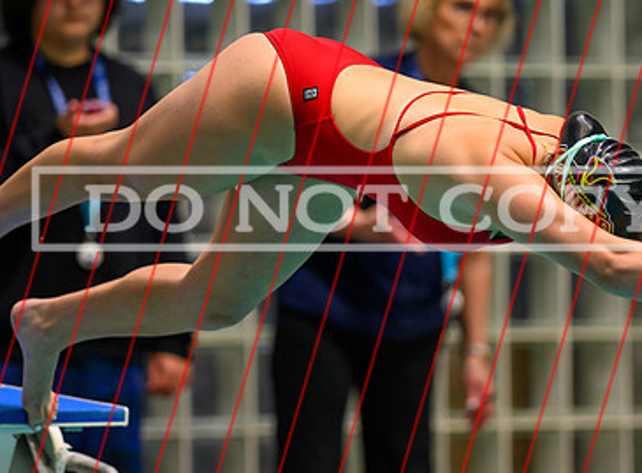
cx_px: 375
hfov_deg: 3.9
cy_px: 222
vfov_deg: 2.9
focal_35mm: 511
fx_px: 9418
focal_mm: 300
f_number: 2.8
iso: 2000
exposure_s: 1/800
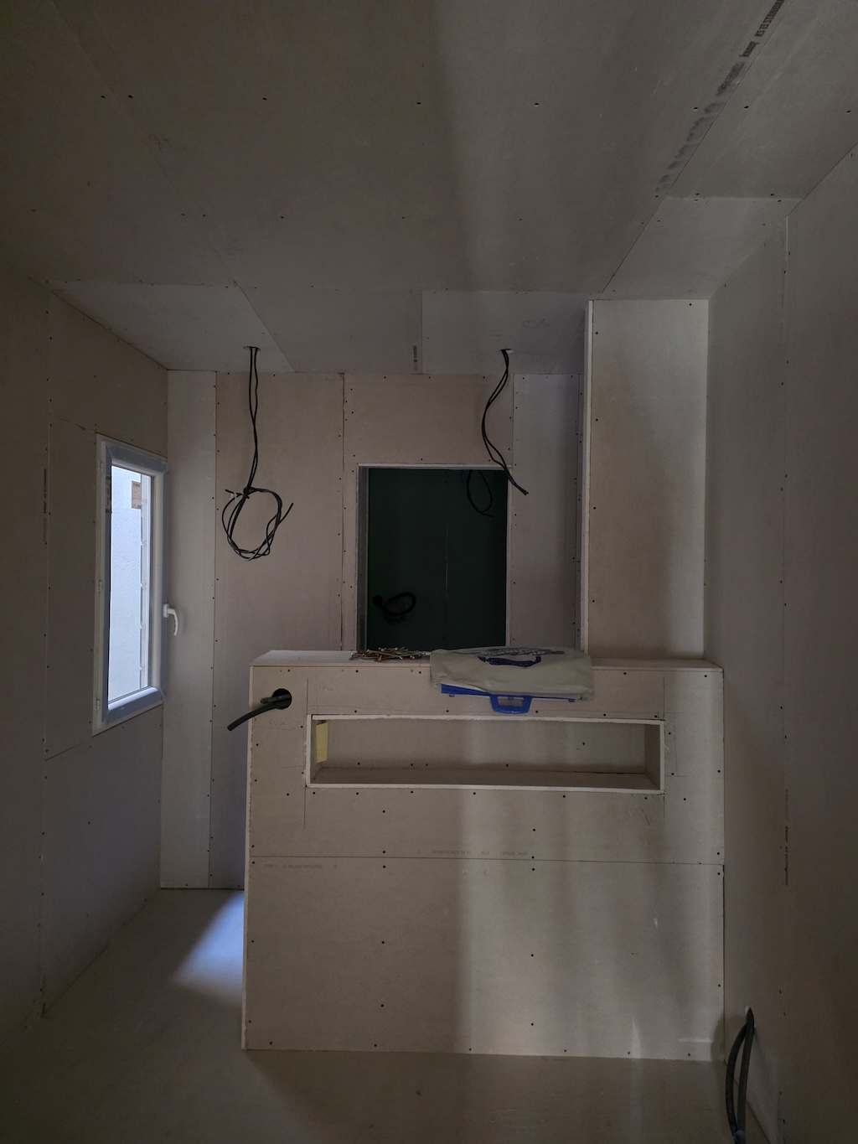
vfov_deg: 73.9
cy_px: 572
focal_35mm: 23
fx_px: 760
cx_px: 429
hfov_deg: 58.9
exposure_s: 1/20
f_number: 1.7
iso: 1600
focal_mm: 6.25
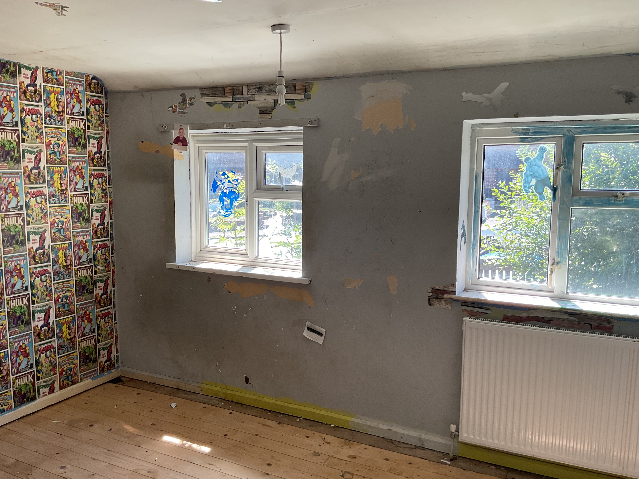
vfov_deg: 46.8
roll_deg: -0.7
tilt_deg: -6.0
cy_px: 247
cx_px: 312
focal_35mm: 30
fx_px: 554
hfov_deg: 60.0
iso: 32
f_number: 1.8
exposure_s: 1/120
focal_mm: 3
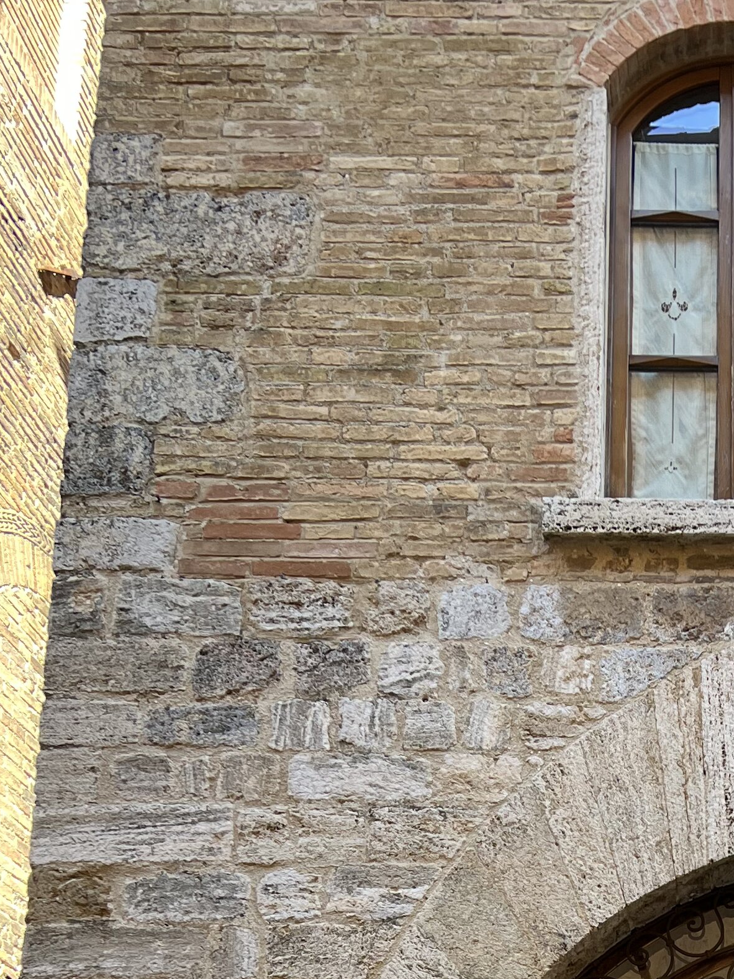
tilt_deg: +11.8
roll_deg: -0.5
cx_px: 763
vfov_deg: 26.4
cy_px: 1153
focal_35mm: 66
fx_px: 1866
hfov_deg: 21.3
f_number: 1.5
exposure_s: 1/263
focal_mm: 5.7
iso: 40
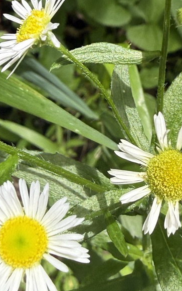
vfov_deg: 29.3
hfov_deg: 18.5
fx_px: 556
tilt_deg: -58.5
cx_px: 128
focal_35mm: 70
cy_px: 117
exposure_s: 1/160
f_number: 2.2
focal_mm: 2.22
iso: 40
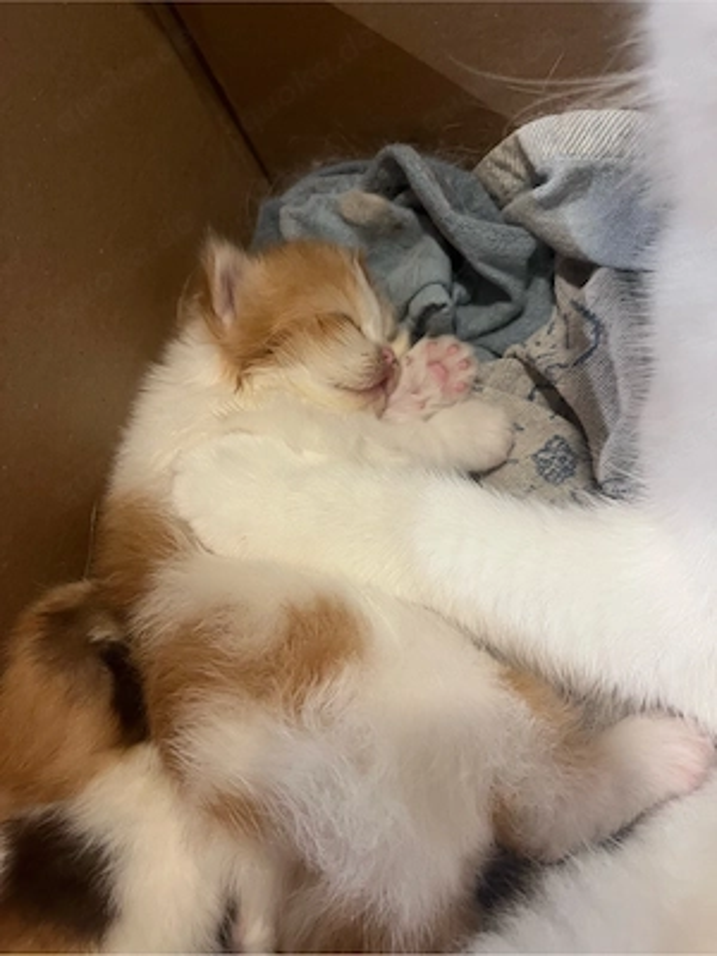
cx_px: 358
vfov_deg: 67.3
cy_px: 478
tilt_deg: -58.5
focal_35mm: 26
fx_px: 718
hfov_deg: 53.1
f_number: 1.6
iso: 160
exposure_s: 1/50
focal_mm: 5.1
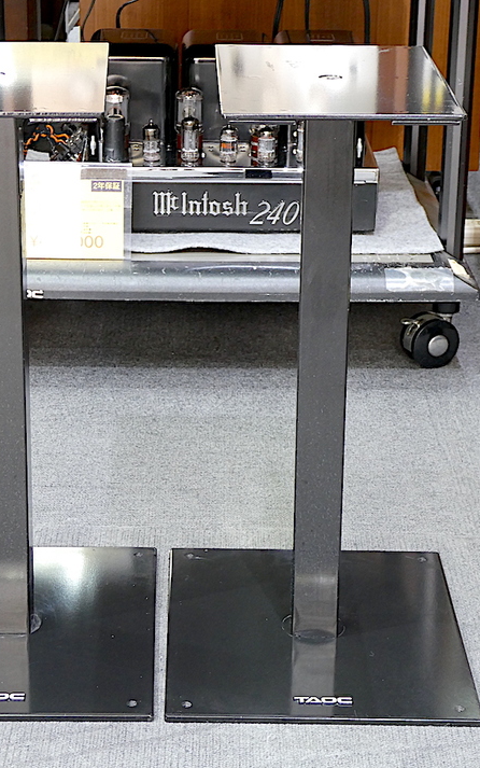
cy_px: 383
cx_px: 158
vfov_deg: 23.8
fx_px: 1820
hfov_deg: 15.0
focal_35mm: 87
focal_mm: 10.9
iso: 200
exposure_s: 1/2.5
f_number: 4.3
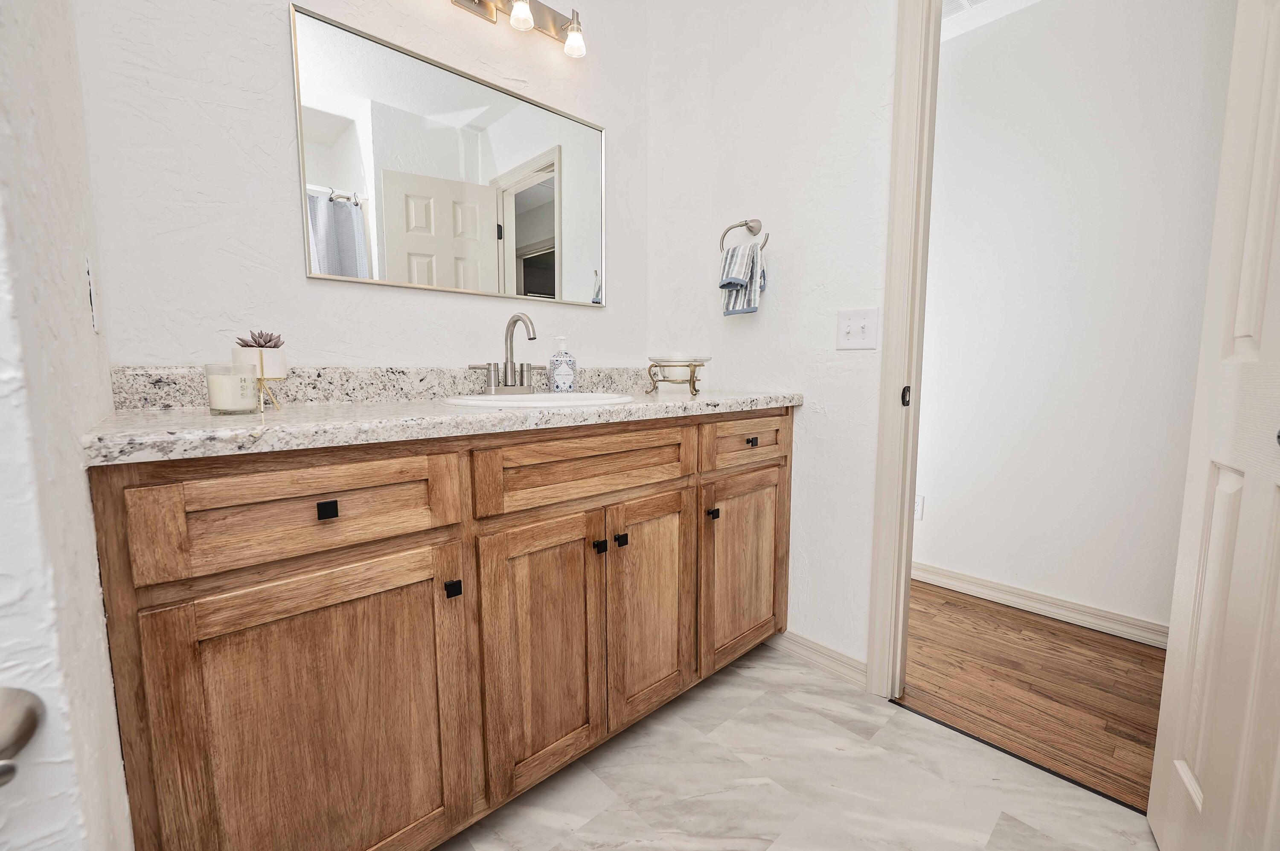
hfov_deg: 104.3
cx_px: 640
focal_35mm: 14
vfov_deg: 81.1
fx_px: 497
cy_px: 426
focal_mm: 14
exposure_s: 1/200
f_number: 6.3
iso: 125
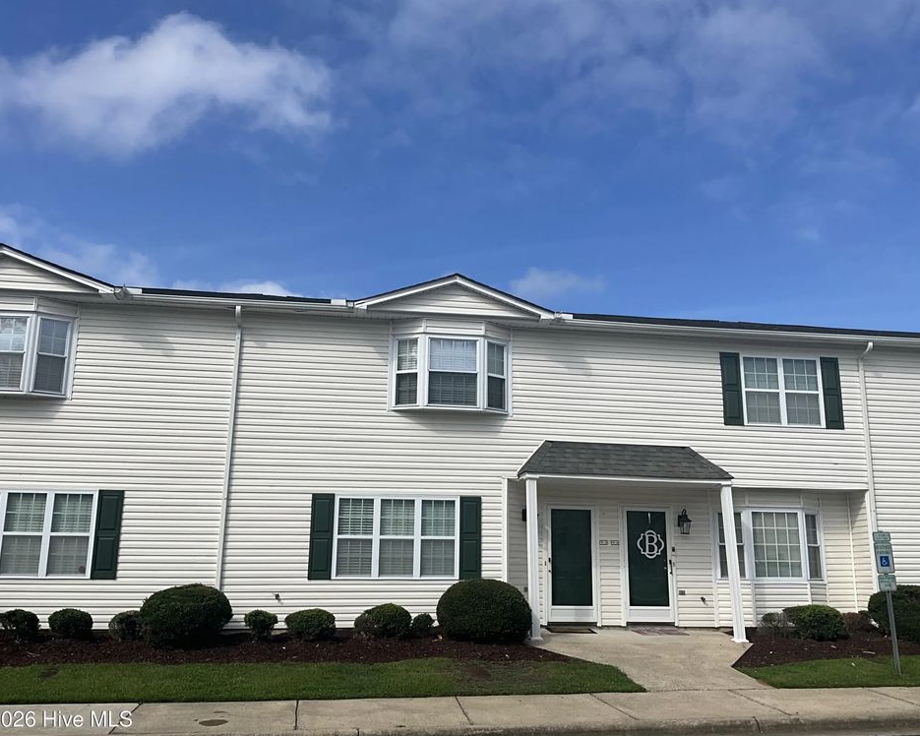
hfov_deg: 57.2
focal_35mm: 31
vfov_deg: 47.1
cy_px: 376
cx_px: 475
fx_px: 844
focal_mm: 3
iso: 25
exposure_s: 1/3125
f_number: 1.8
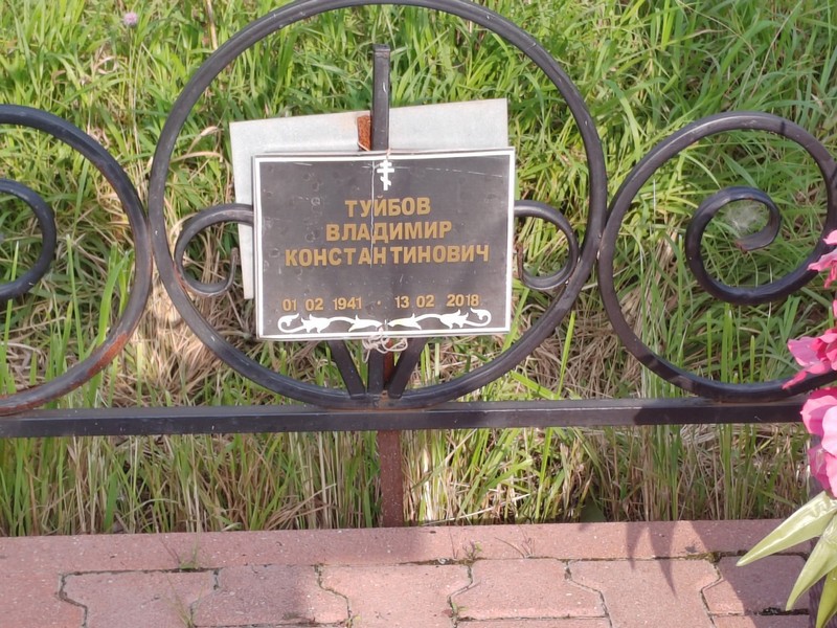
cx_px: 418
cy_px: 314
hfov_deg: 20.7
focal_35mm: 95
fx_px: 2297
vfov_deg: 15.6
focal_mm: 5.52
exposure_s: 1/450
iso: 100
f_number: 1.9
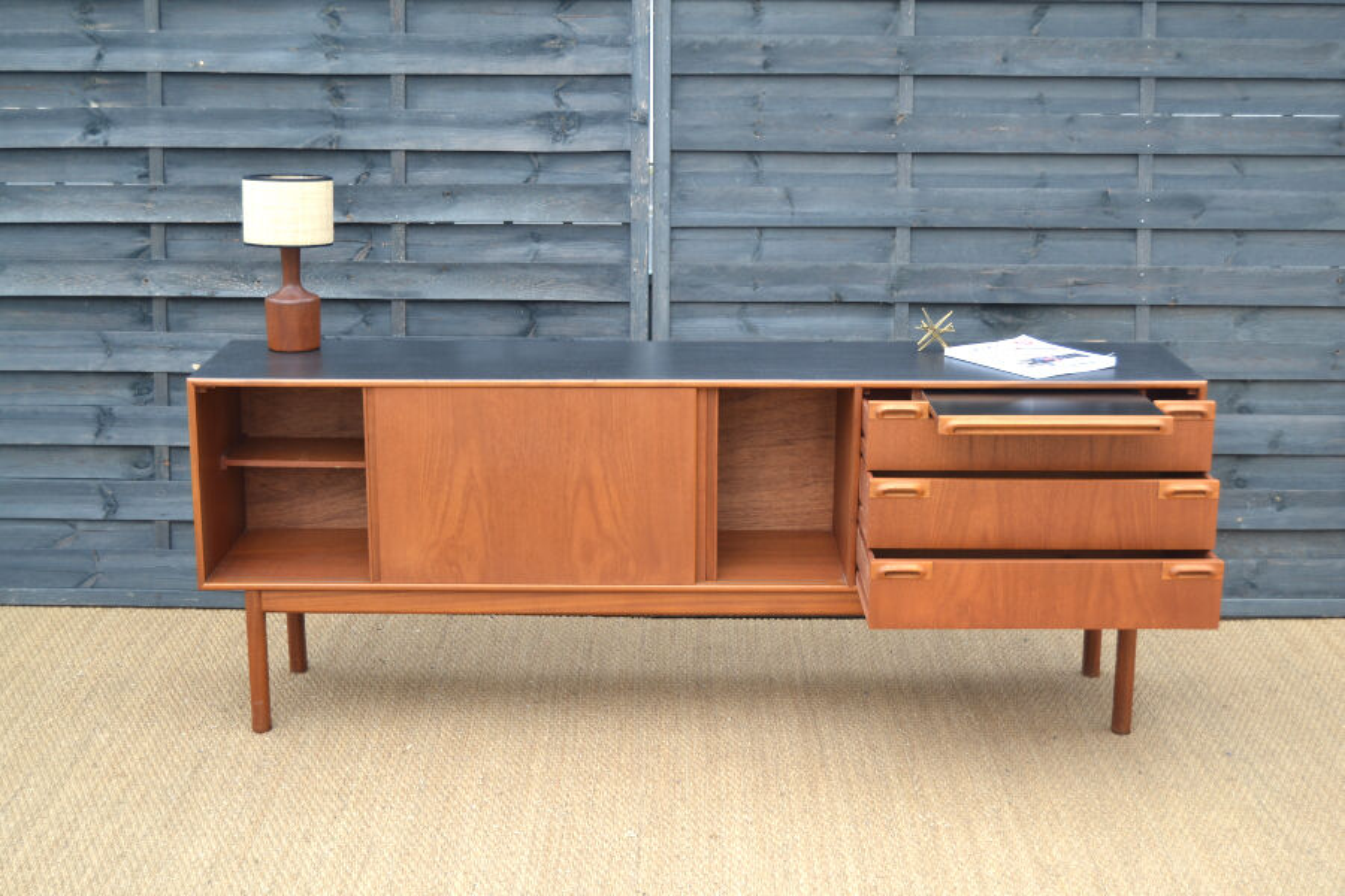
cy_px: 448
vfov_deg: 28.1
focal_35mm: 48
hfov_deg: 41.1
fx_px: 1793
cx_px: 672
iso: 200
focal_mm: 32
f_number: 5.6
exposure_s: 1/125
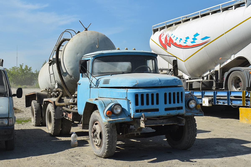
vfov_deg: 28.9
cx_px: 126
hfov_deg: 42.3
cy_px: 84
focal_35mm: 46
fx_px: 324
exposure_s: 1/400
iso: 200
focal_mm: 31
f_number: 10
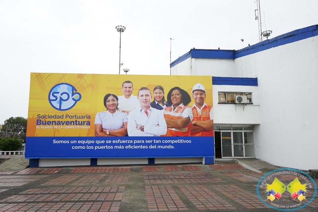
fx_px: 247
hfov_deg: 65.5
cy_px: 106
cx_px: 159
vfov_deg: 46.4
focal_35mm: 28
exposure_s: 1/320
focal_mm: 28
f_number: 3.5
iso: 160
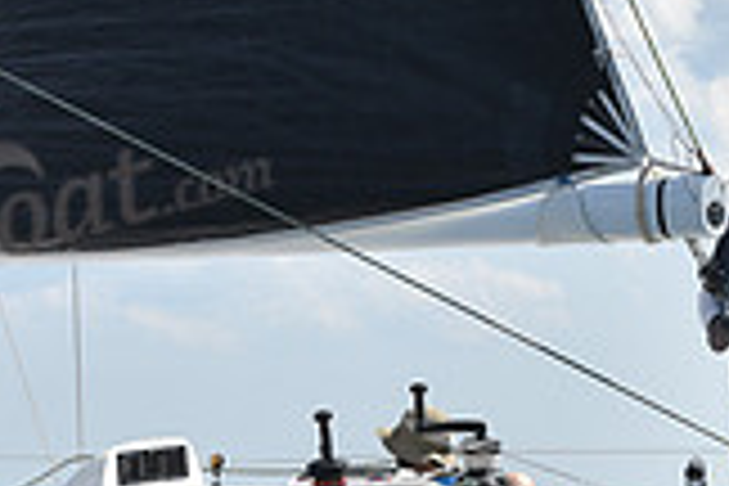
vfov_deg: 4.5
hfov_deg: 6.7
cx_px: 508
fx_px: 6216
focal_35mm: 307
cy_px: 407
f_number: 9
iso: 320
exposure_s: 1/1250
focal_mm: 86
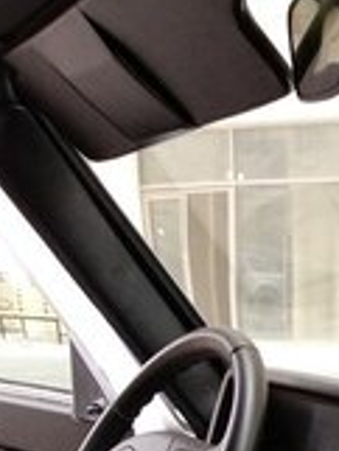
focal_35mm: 80
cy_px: 616
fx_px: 1043
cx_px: 462
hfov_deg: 17.2
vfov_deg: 21.6
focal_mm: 3.81
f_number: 2.2
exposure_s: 1/50
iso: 250
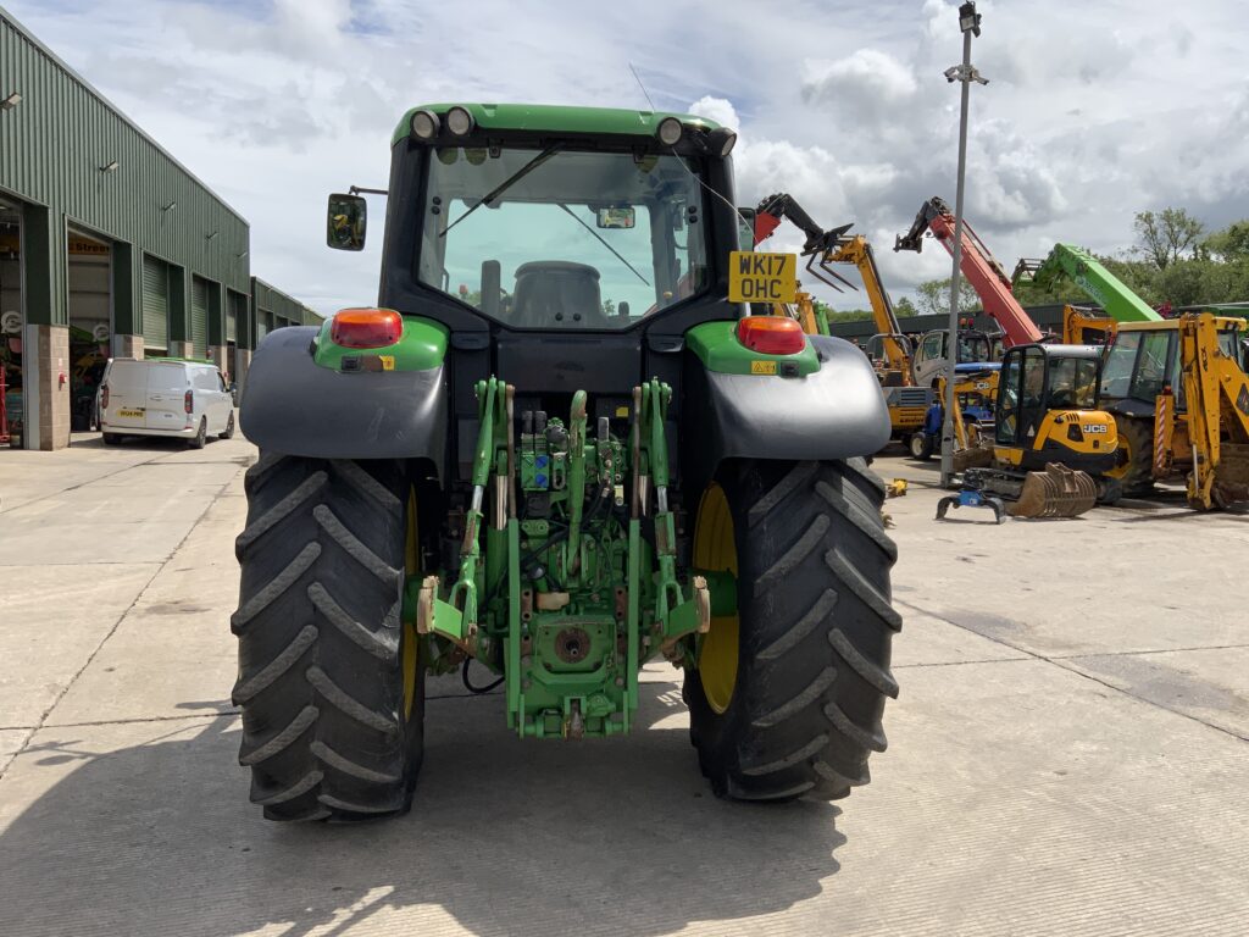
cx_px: 624
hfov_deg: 61.7
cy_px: 468
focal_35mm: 29
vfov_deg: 48.2
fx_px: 1046
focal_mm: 3
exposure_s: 1/2667
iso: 20
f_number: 1.8
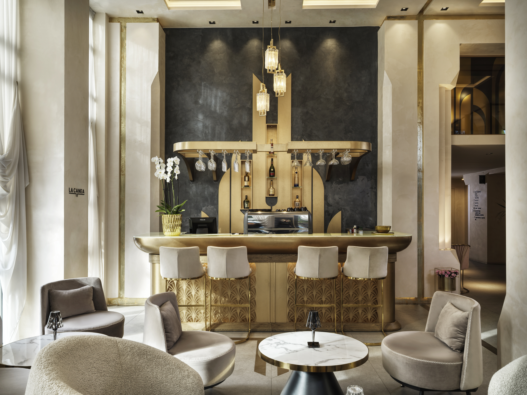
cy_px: 198
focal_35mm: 27
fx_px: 411
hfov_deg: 65.3
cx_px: 264
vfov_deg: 51.3
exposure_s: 1/3.33
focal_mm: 35
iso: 200
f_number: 11
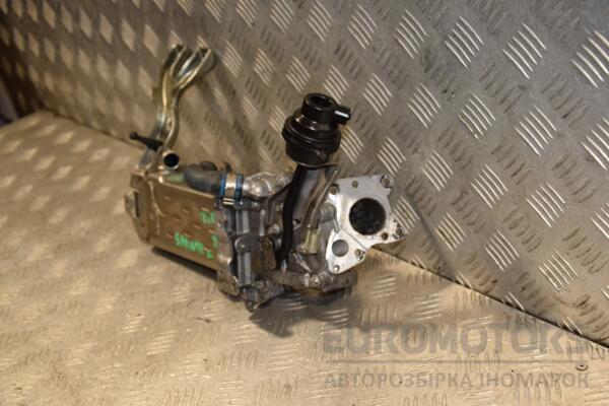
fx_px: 1066
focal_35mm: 63
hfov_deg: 31.9
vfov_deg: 21.6
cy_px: 203
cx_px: 304
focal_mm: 42
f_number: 5
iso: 800
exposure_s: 1/200
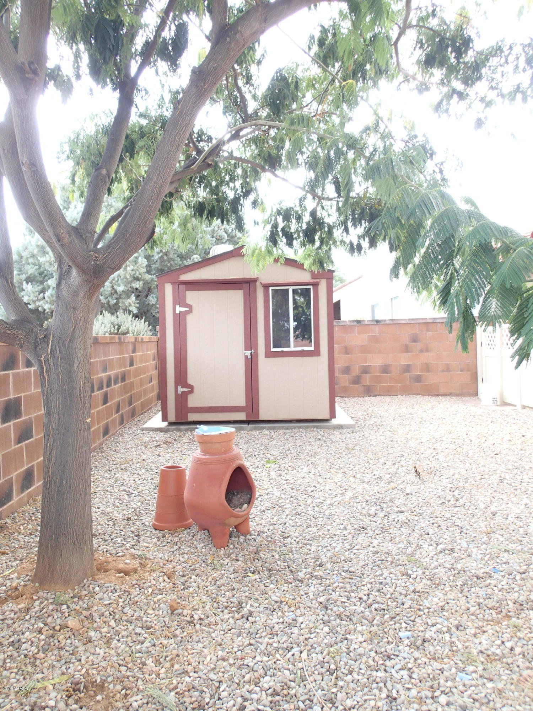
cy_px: 356
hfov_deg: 54.9
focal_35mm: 25
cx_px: 266
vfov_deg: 69.4
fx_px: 513
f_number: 2
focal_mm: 4.5
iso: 100
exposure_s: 1/60
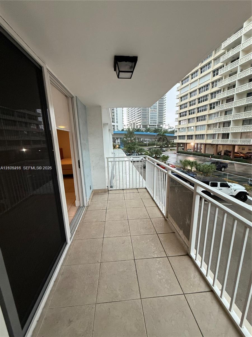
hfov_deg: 85.7
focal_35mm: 14
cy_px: 168
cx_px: 126
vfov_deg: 102.1
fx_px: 136
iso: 320
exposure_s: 1/60
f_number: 2.2
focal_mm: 2.22
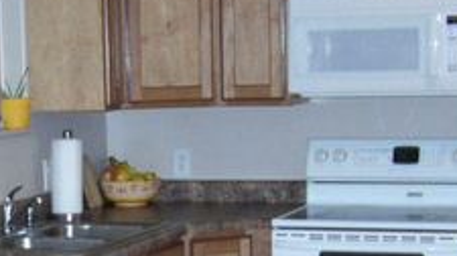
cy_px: 262
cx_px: 63
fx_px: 1428
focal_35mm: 118
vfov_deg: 10.2
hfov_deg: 17.9
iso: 160
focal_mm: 6.3
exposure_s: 1/60
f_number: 2.8
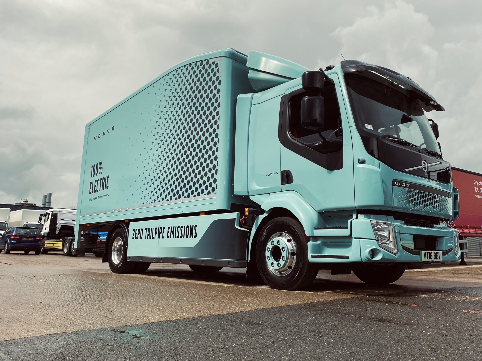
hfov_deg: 61.5
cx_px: 266
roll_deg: -3.4
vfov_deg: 48.2
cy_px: 184
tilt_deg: +9.9
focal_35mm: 29
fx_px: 404
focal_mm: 4.25
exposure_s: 1/2755
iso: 32
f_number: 1.8
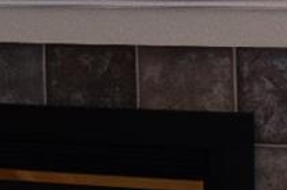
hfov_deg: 9.9
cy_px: -160
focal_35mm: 195
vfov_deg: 6.8
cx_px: -247
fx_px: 1552
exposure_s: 1/125
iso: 640
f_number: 5.6
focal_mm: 18
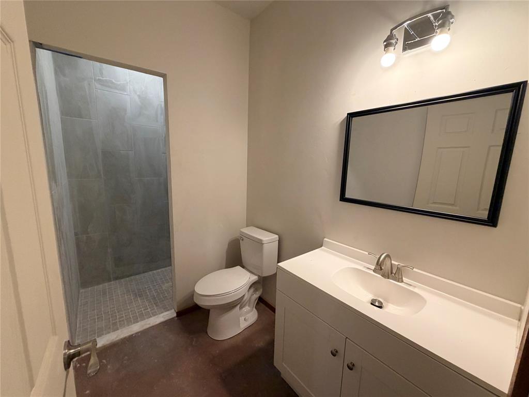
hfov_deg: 102.1
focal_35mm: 14
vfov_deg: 85.7
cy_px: 198
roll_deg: -1.7
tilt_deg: -9.5
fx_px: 214
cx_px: 264
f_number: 2.2
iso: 320
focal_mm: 2.22
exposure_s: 1/120
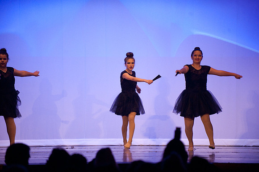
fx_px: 1438
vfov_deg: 6.9
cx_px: 130
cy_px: 86
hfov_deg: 10.3
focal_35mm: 200
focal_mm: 200
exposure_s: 1/200
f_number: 2.8
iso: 3200
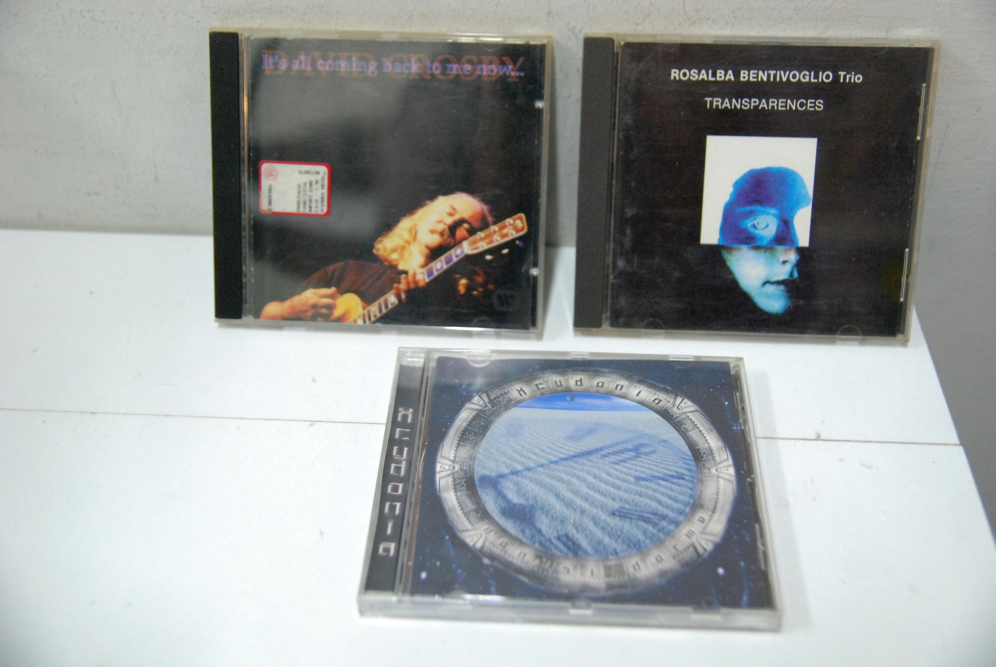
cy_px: 334
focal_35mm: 44
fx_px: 1205
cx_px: 498
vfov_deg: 30.9
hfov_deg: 44.9
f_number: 4.5
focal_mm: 29
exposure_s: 1/60
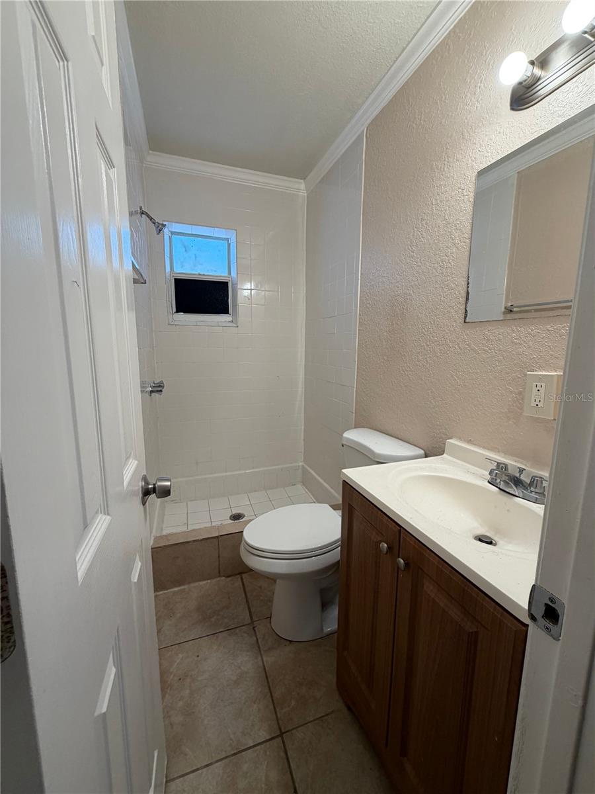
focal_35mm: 14
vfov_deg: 102.1
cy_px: 397
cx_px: 298
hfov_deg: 85.7
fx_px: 321
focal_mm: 2.22
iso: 125
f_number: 2.2
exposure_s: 1/120
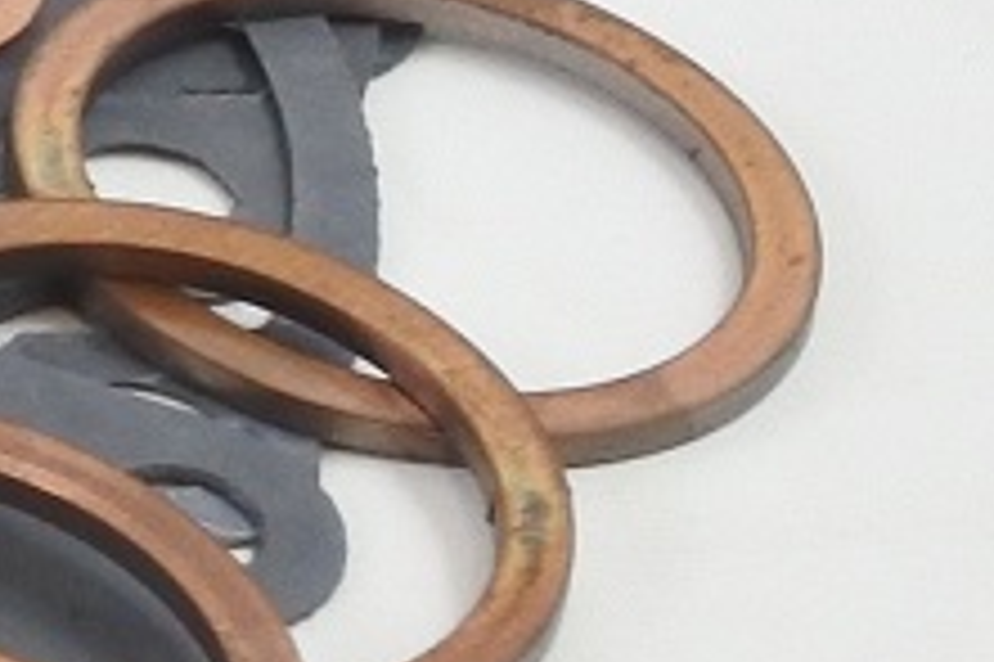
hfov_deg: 6.2
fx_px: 8277
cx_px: -2206
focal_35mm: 300
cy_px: -1209
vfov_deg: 4.4
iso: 500
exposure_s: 1/125
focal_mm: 15.3
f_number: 4.2
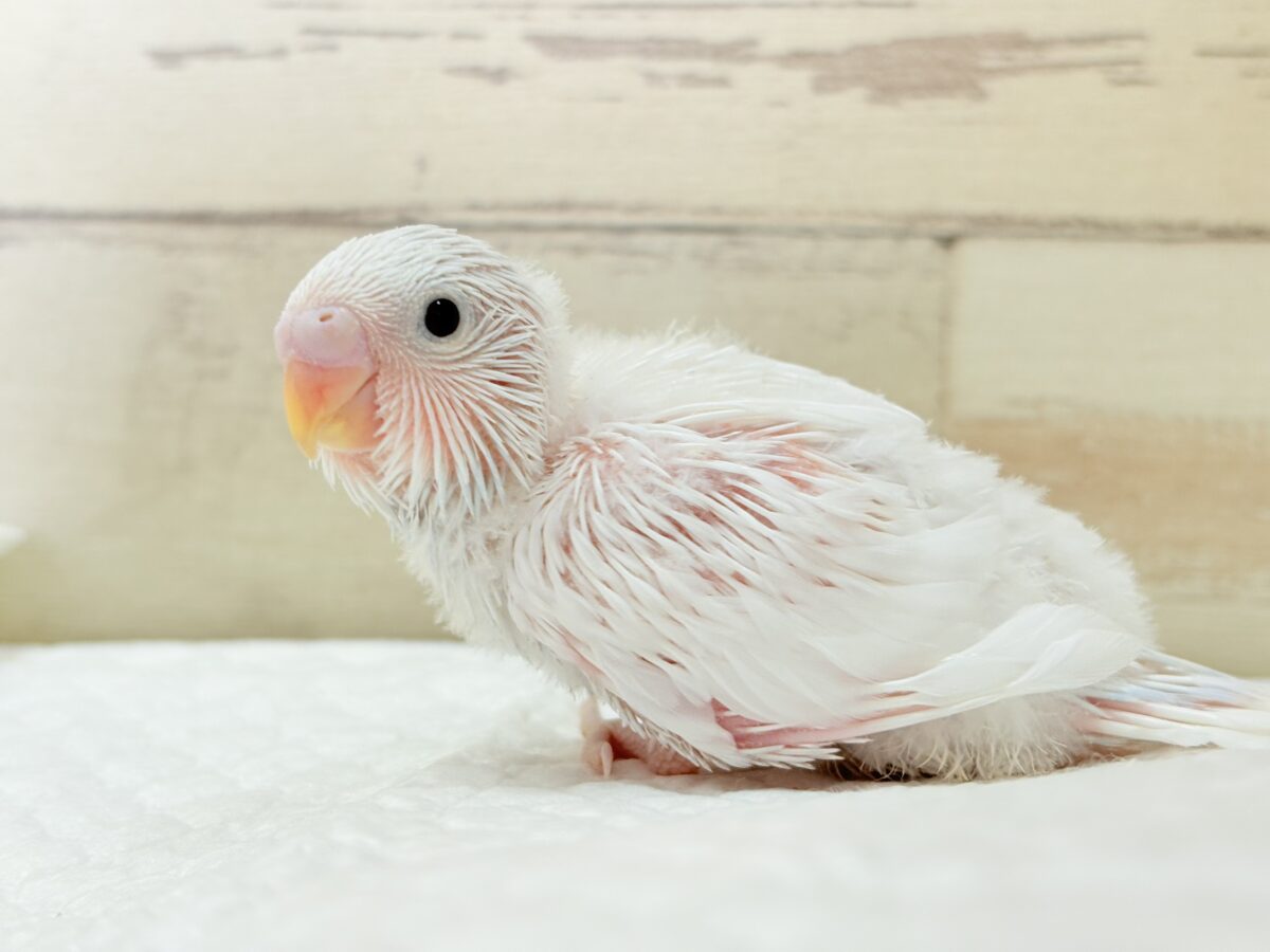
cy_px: 476
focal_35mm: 52
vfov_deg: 28.0
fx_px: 1908
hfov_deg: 36.8
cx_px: 635
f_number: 1.6
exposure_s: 1/50
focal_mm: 5.96
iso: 50
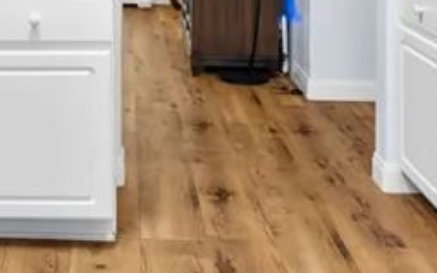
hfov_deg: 27.0
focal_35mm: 74
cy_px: -119
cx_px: 55
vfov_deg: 16.3
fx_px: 882
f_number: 8
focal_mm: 18
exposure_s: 1/1.25
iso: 400
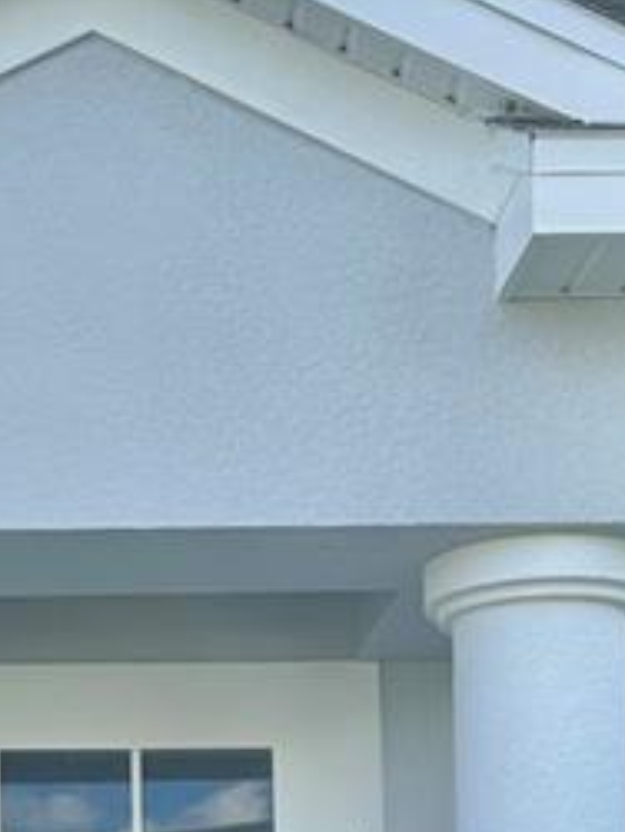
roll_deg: -0.2
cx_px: -73
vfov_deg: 16.6
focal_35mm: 115
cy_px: 899
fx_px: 2764
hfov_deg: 12.7
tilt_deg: +9.0
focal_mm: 6.86
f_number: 1.78
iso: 80
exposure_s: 1/2252
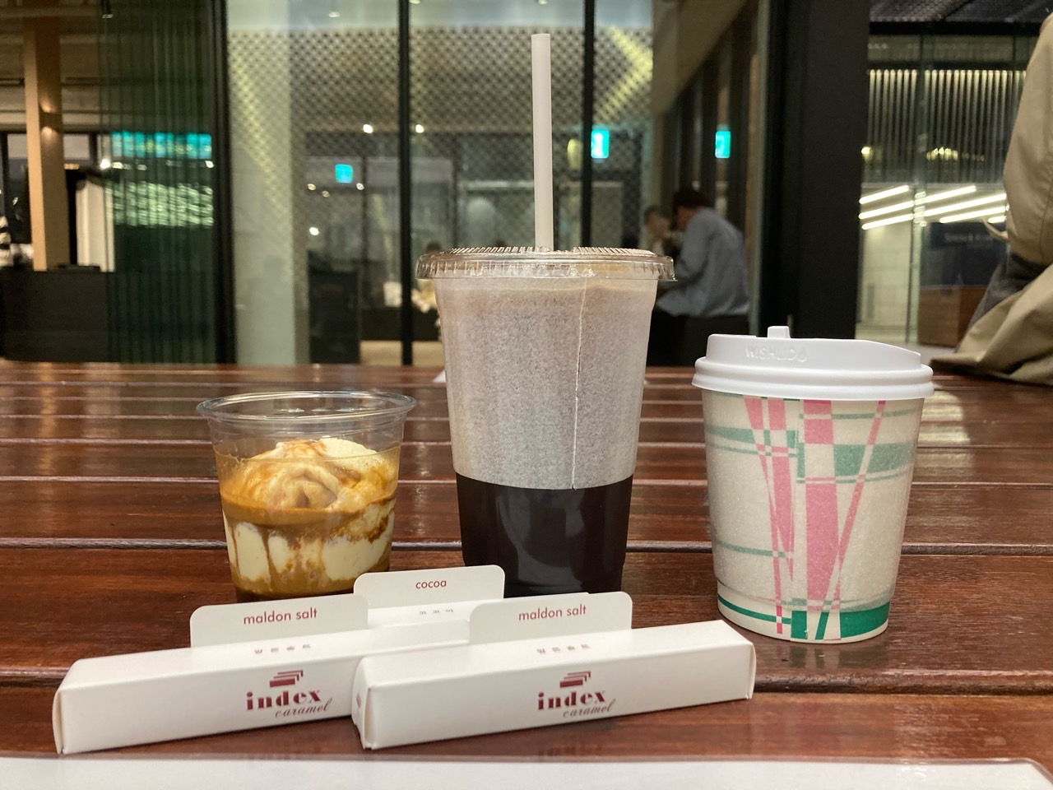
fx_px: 852
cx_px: 526
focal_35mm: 28
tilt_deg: -5.6
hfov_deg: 63.4
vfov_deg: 49.7
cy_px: 395
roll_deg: -0.2
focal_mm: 3.99
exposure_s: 1/55
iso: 250
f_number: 1.8
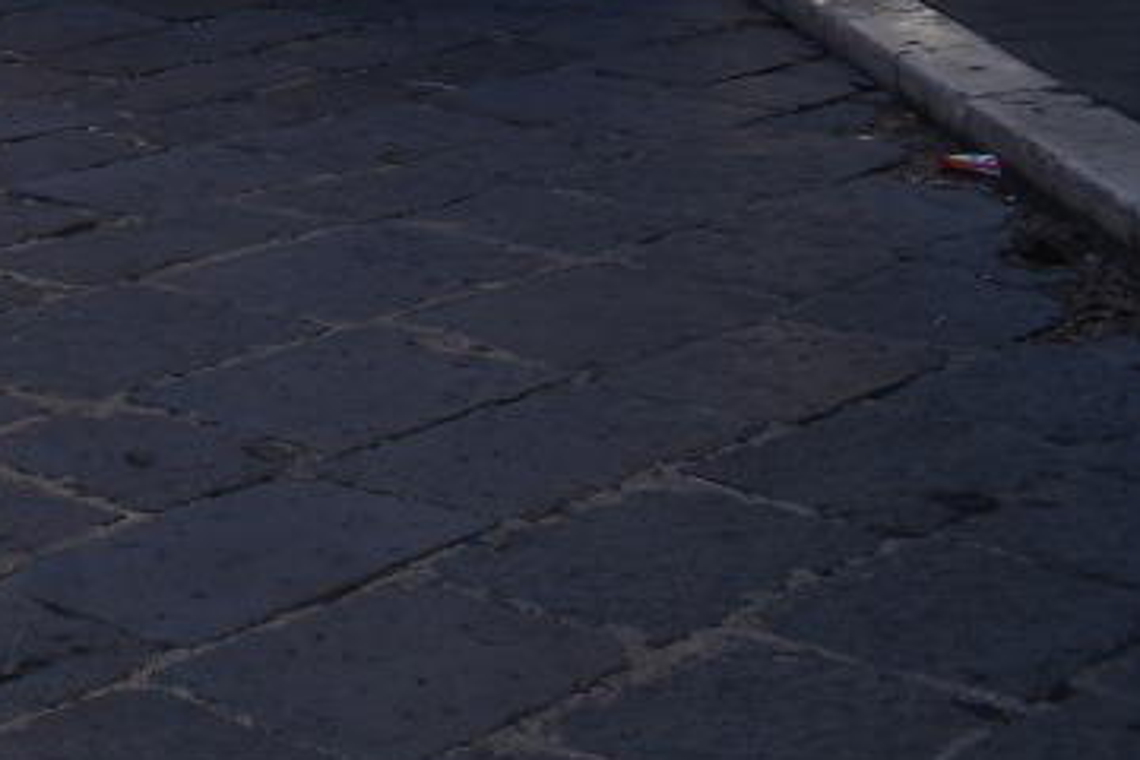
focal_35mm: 90
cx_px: -722
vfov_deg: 14.2
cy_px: -388
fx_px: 2850
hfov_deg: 18.9
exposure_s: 1/250
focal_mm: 18
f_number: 8
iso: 160
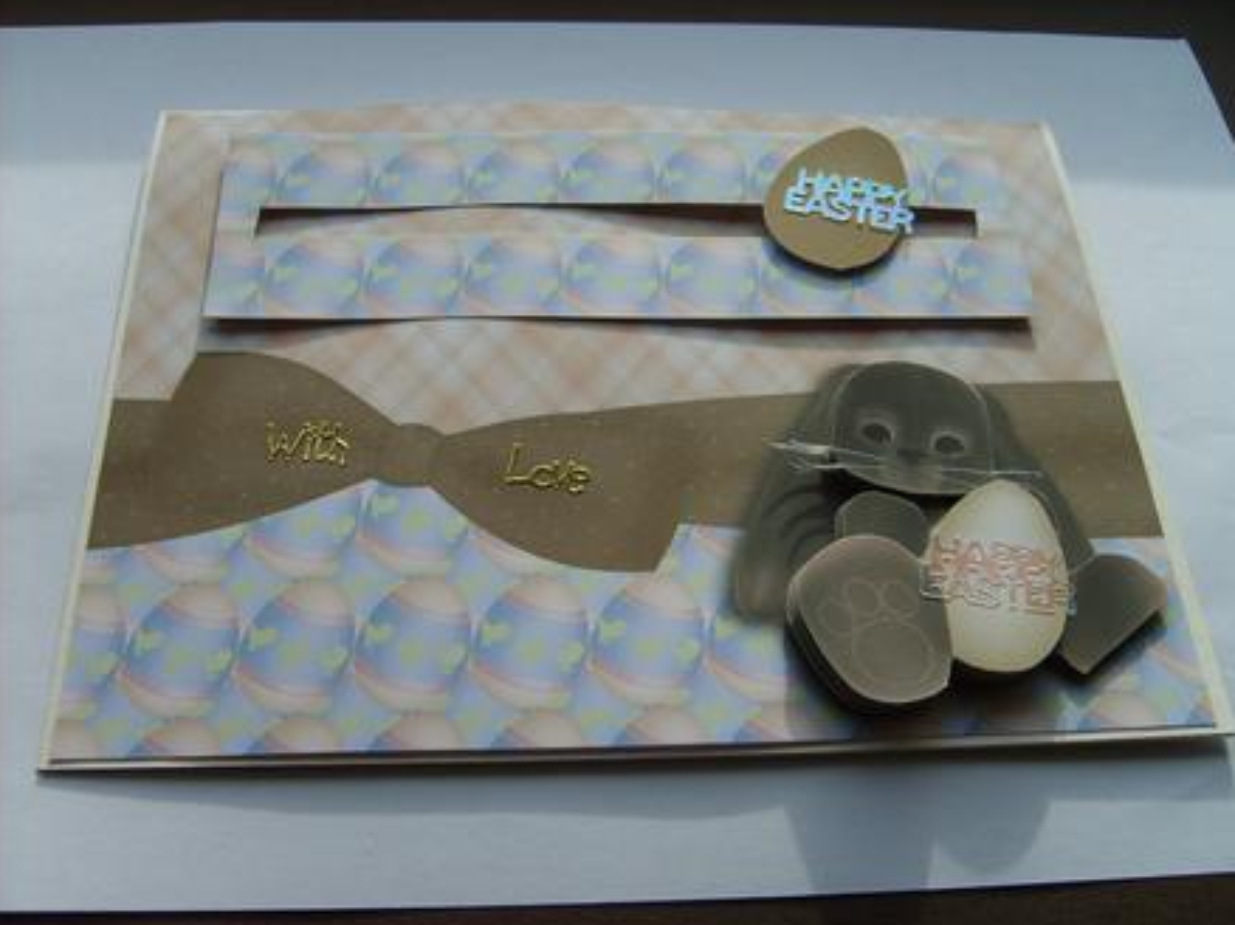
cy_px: 474
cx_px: 629
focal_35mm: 36
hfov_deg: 51.4
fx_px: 1284
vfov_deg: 39.6
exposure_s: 1/500
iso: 50
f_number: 2.8
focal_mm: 5.8
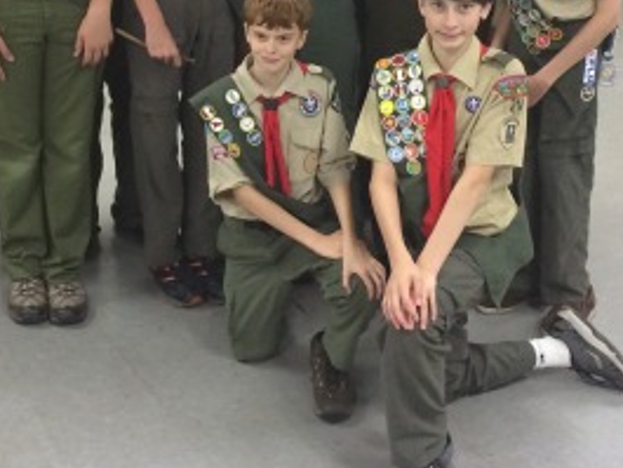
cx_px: 237
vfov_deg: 20.4
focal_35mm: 70
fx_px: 1260
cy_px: 2
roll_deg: -0.7
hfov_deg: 27.7
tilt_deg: -15.7
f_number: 2.2
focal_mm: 4.15
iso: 125
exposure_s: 1/30
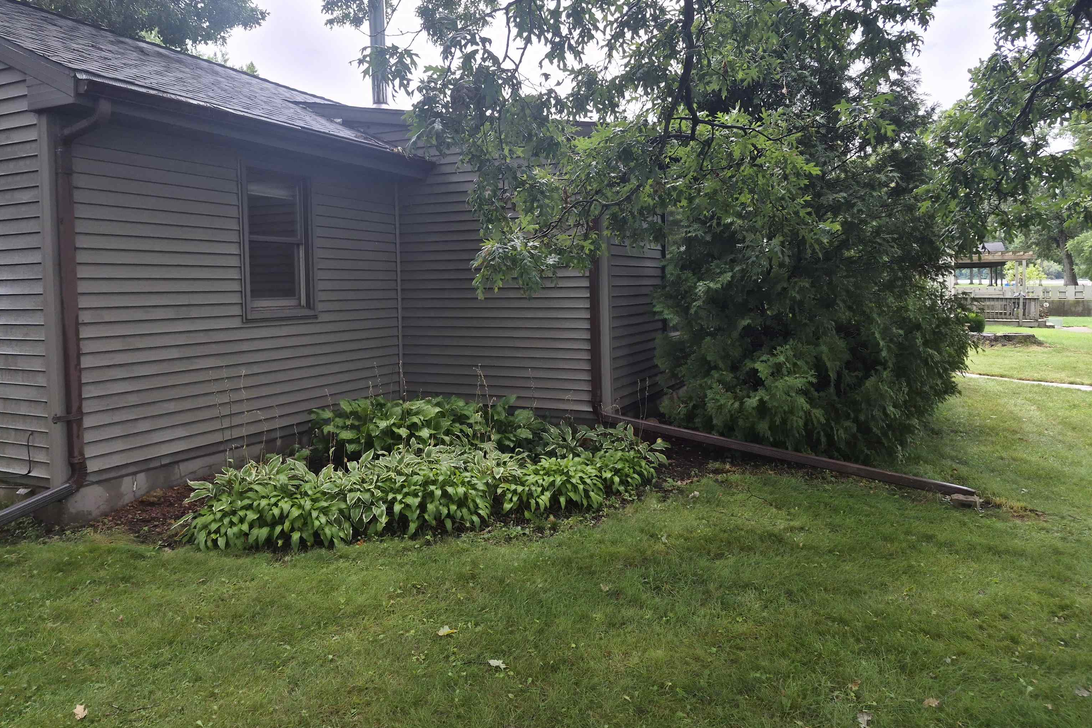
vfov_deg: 53.0
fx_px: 728
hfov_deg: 73.7
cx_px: 545
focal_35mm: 24
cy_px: 319
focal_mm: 5.4
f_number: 1.8
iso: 80
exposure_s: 1/2928
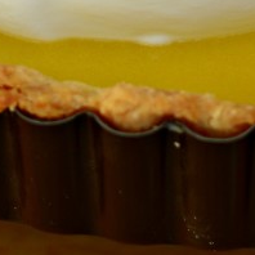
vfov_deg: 5.3
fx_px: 2750
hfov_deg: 5.3
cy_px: -126
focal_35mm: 330
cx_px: 1
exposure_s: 1/160
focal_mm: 50
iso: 100
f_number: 3.2
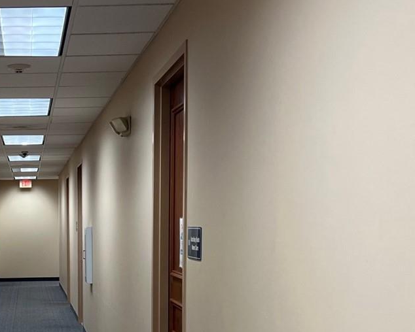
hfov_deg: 28.2
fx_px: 787
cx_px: 22
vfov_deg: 23.4
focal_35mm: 64
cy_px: 287
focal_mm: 5.7
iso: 125
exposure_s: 1/120
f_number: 1.5
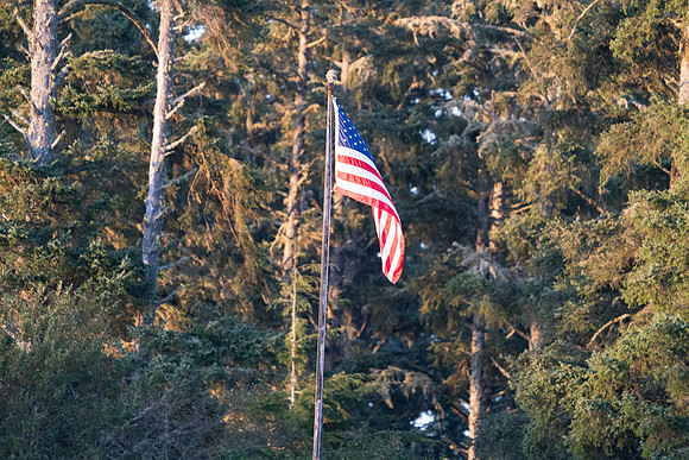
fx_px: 6585
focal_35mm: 344
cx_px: 344
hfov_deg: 6.0
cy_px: 230
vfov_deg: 4.0
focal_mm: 344
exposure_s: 1/1000
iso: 6400
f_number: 6.3
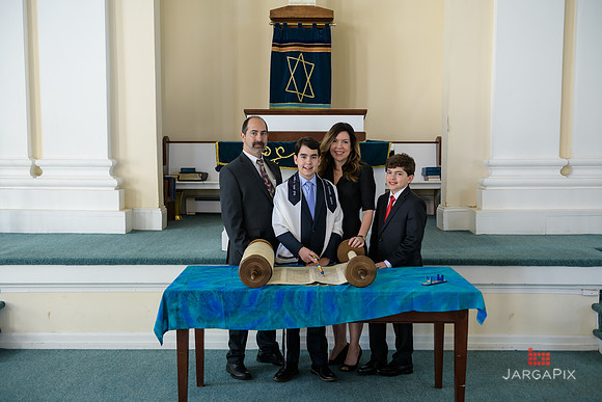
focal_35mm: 40
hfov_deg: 48.4
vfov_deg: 33.4
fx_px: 669
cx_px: 301
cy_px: 201
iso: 400
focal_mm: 40
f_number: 3.2
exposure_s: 1/125
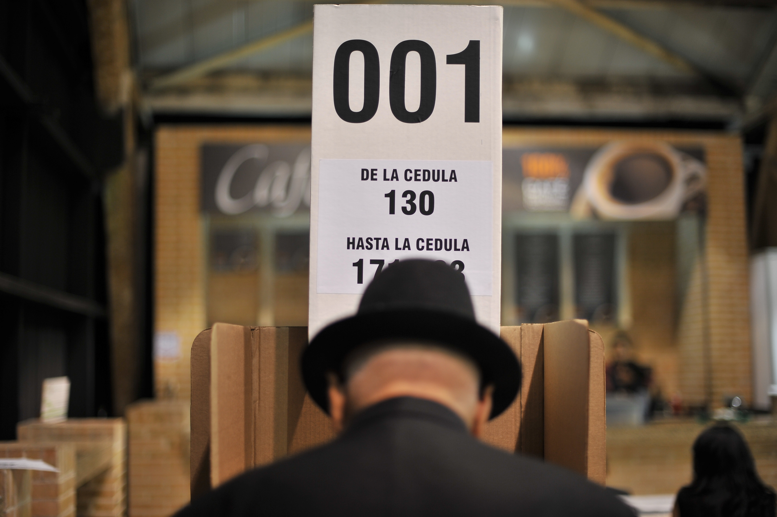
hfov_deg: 39.6
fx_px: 1078
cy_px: 258
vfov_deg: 27.0
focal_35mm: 50
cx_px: 388
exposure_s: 1/160
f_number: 1.6
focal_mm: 50
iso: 400
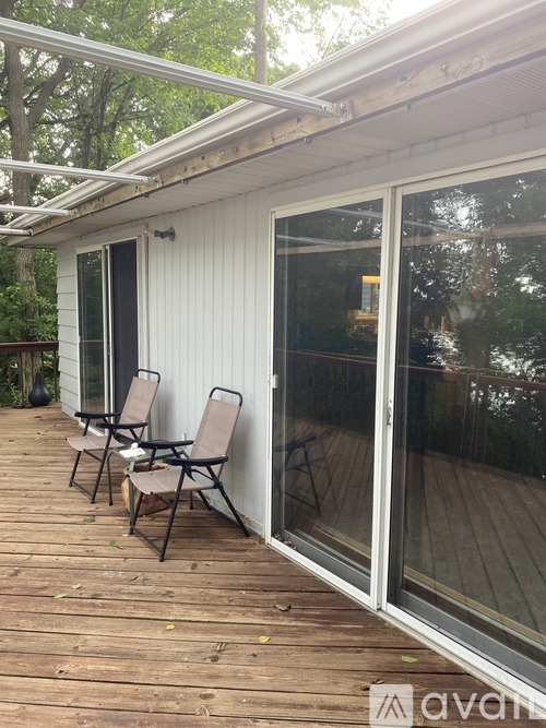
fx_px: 547
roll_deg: +0.0
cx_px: 273
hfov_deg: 53.0
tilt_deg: -5.5
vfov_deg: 67.3
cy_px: 364
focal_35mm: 26
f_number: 1.8
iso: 125
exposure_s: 1/105
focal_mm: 4.25
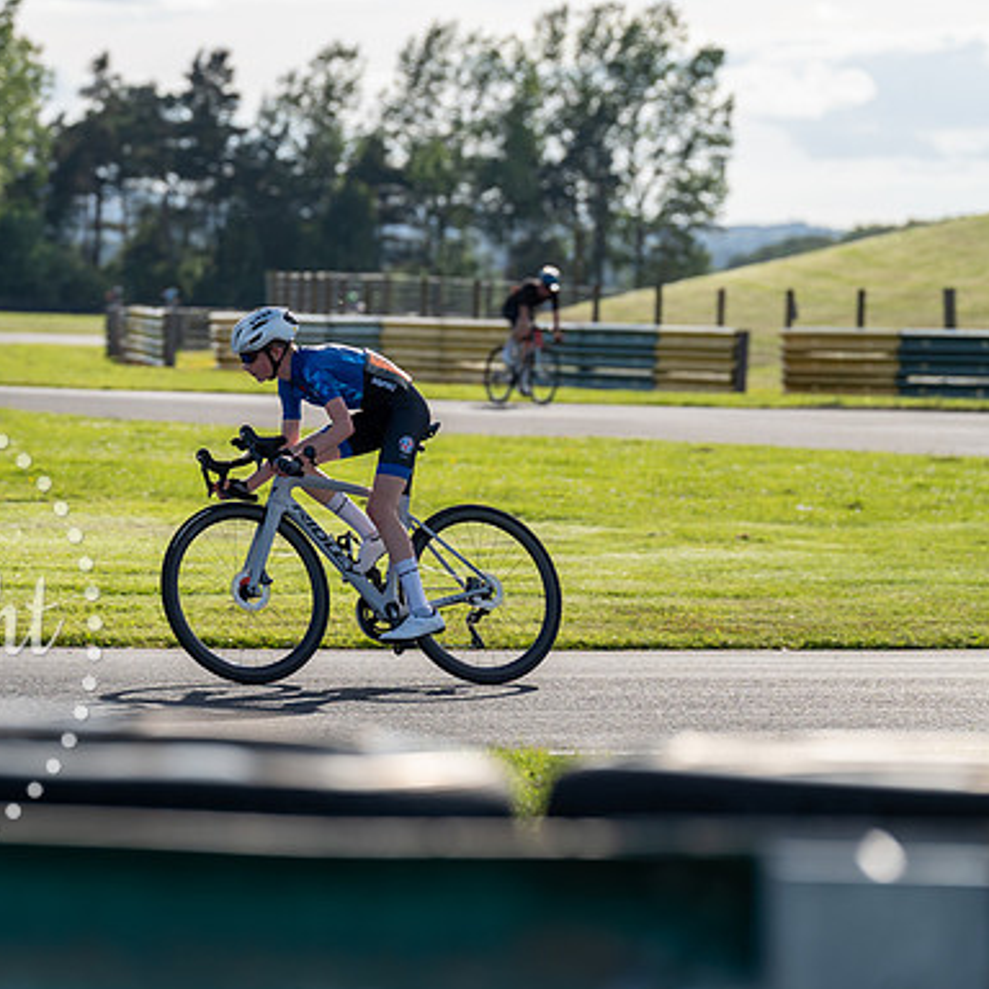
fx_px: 8307
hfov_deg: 6.8
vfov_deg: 6.8
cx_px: 260
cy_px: 496
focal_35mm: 257
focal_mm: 200
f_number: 5
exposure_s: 1/1000
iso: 160
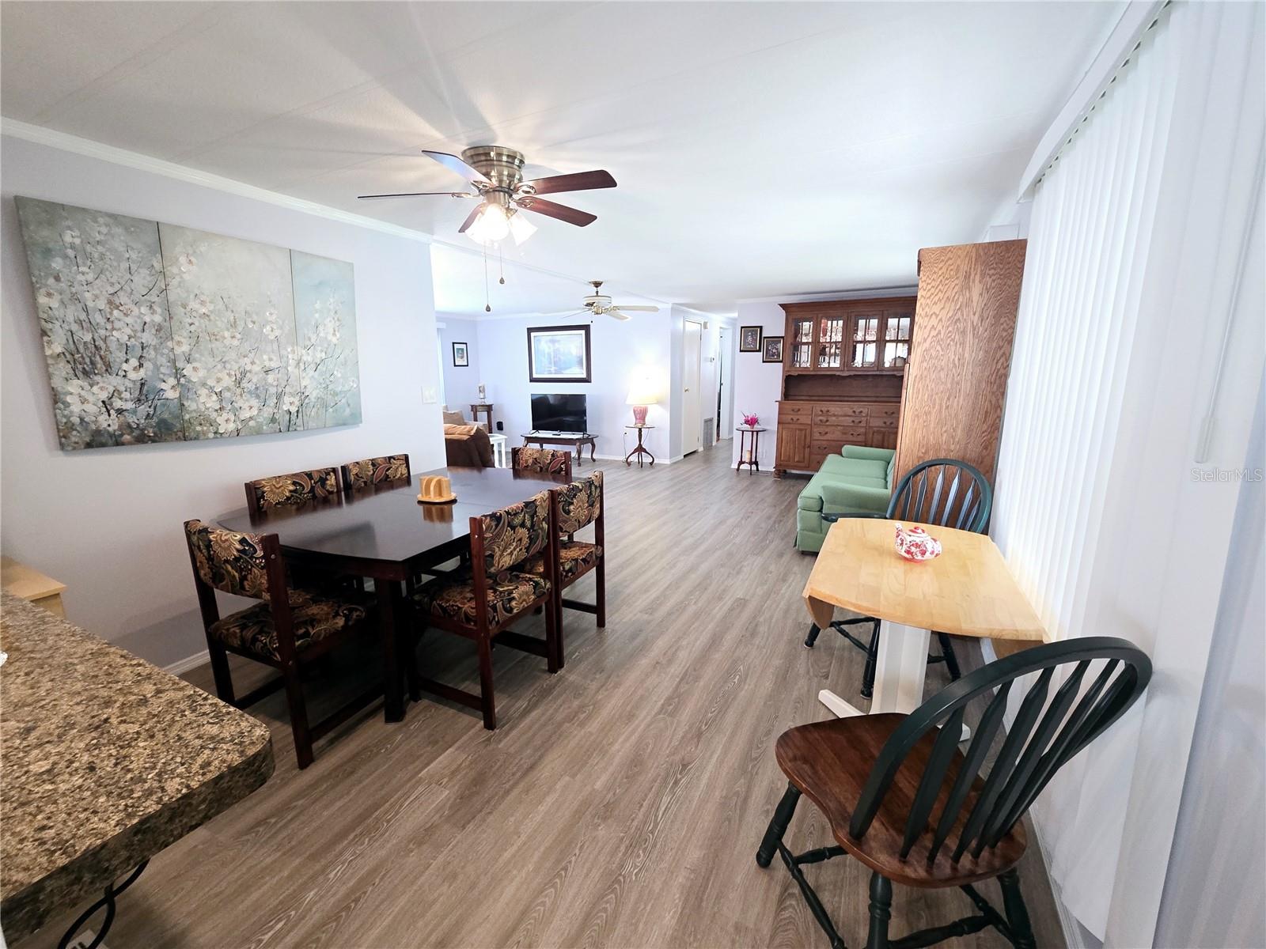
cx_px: 633
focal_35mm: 13
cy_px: 474
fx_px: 475
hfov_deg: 106.2
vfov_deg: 89.9
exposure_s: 1/60
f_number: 2.2
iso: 200
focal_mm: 2.2
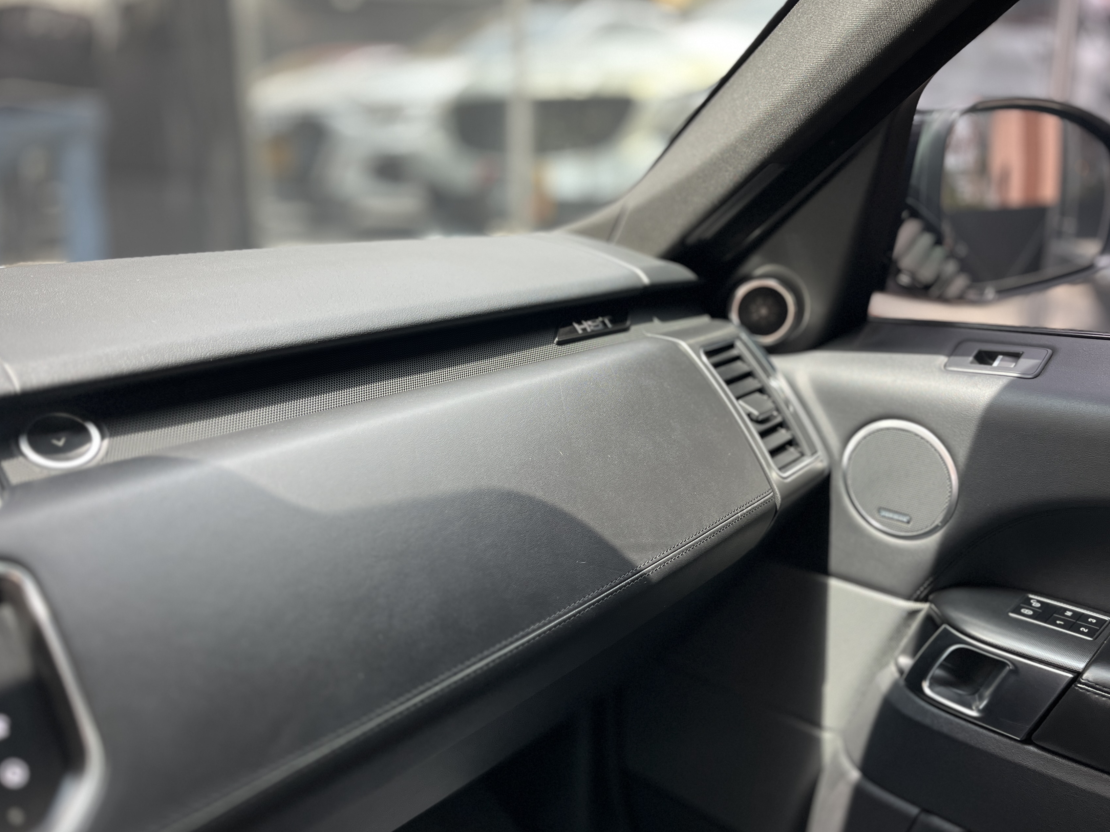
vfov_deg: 45.4
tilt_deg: -16.3
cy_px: 416
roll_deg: -0.1
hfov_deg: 58.3
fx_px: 994
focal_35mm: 31
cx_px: 571
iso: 100
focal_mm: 5.1
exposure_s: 1/121
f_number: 1.6
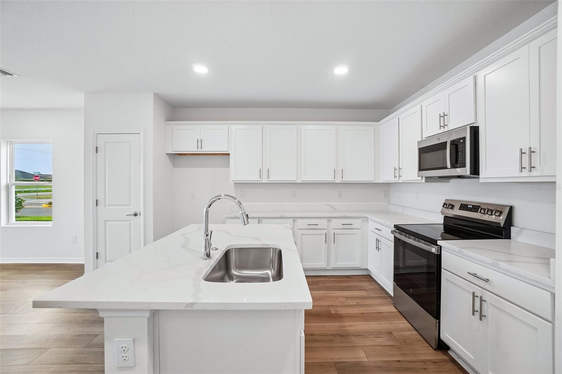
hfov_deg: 100.4
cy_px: 187
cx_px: 281
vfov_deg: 77.3
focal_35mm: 15
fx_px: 234
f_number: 8
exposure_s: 1/30
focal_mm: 10
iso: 500
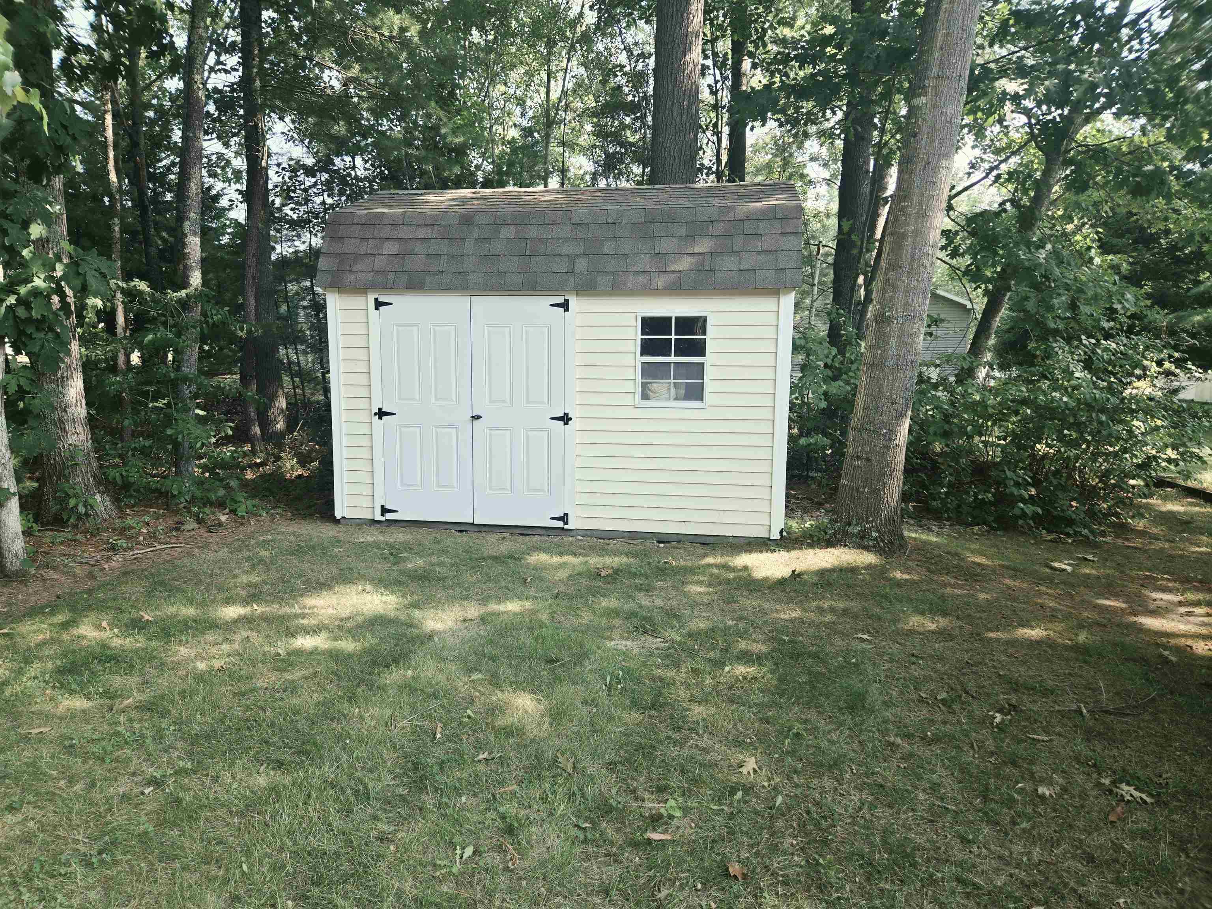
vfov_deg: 58.9
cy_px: 454
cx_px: 606
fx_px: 805
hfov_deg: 73.9
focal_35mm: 23
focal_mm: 5.4
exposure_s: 1/180
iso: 32
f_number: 1.8
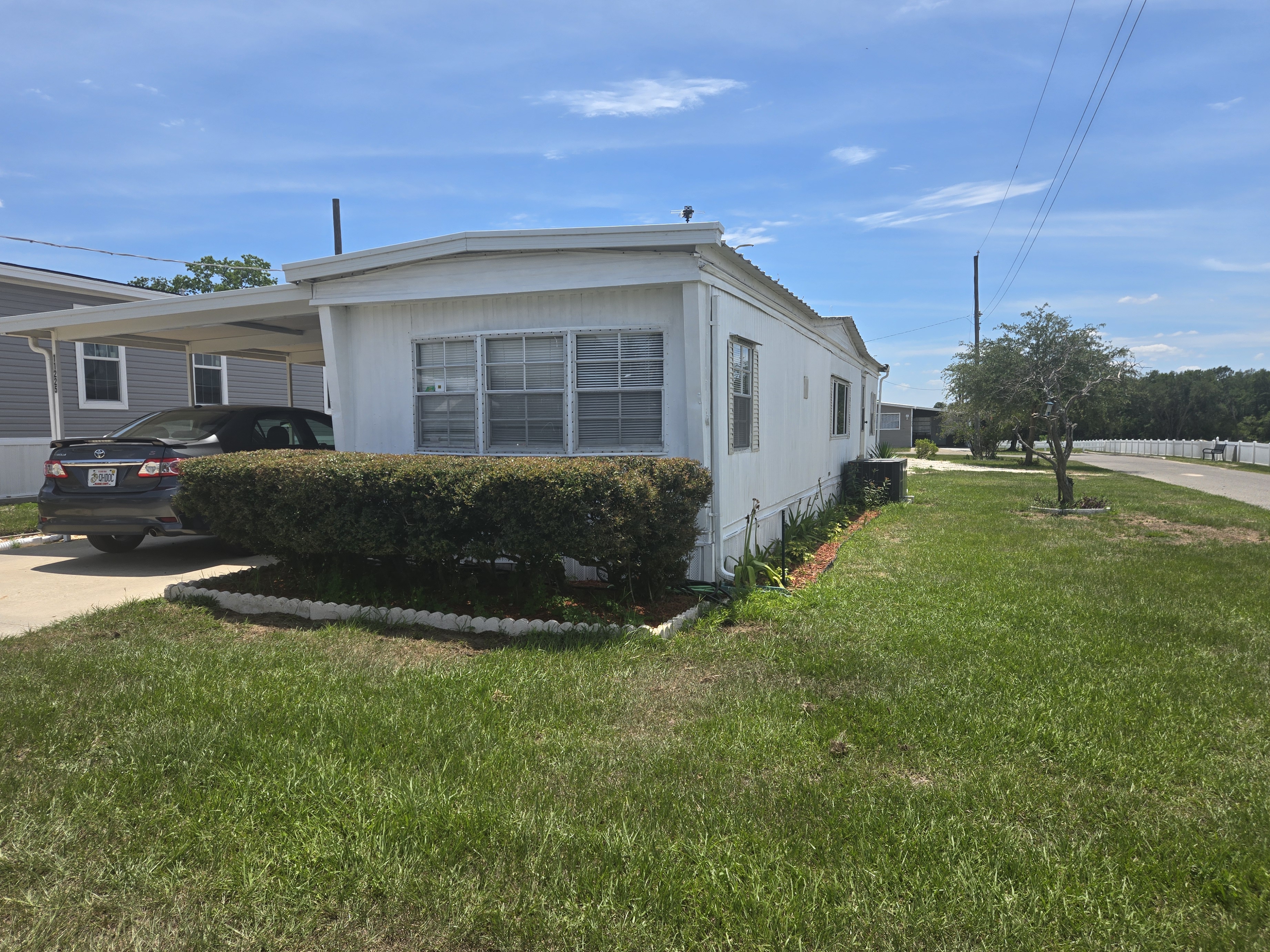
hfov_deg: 69.3
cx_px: 596
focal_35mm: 25
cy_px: 484
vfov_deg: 54.9
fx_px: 917
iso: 25
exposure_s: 1/2277
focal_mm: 5.4
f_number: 1.8
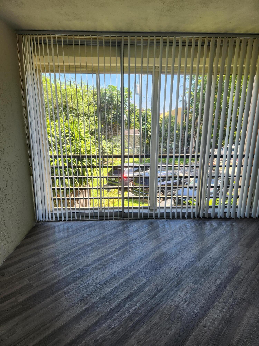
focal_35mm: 23
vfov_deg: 73.9
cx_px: 130
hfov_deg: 58.9
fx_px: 229
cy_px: 173
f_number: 1.8
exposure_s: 1/180
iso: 20
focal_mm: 5.4
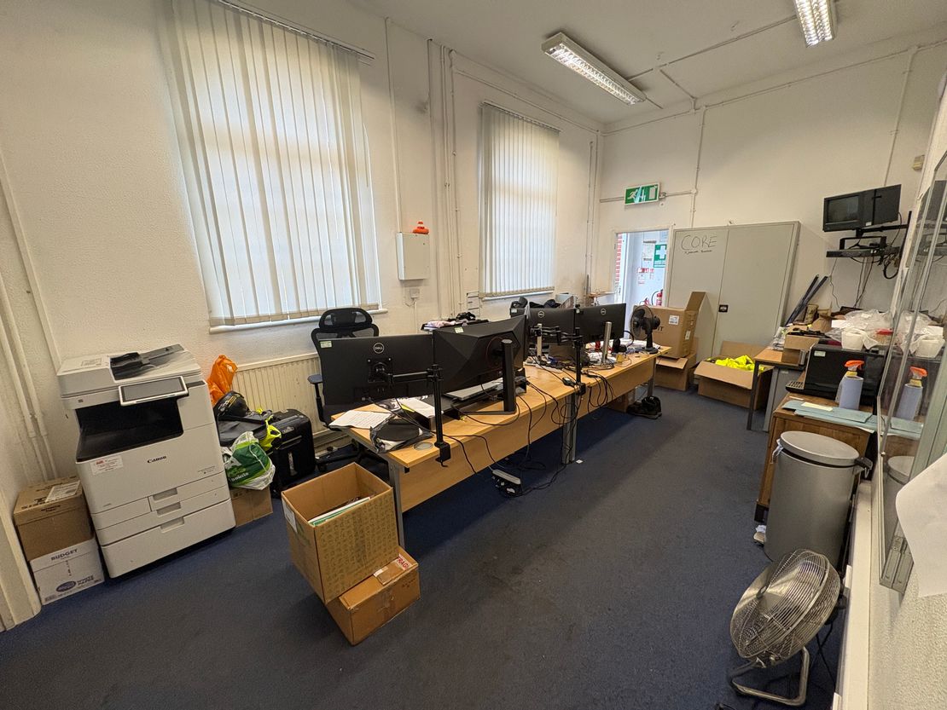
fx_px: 383
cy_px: 355
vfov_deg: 85.7
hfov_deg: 102.1
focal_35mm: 14
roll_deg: +2.2
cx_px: 474
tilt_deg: -13.1
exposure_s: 1/100
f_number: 2.2
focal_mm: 2.22
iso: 200
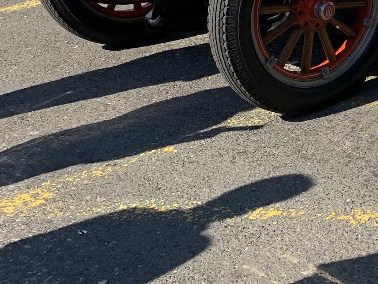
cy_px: -45
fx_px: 950
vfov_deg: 16.4
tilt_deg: -12.9
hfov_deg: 18.8
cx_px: 625
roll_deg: -2.2
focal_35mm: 87
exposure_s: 1/2160
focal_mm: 4.25
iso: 25
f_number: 1.8
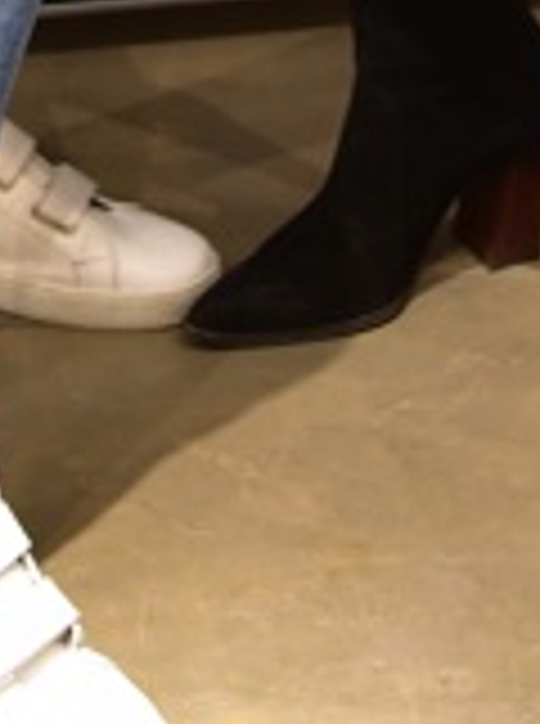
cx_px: 198
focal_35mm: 198
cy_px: -978
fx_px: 4135
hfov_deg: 7.5
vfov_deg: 9.1
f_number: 2.8
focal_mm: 32
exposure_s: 1/10
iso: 100
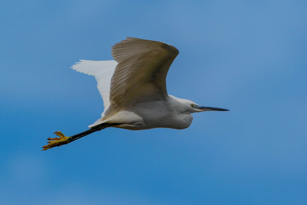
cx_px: 154
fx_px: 4076
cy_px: 102
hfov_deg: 4.3
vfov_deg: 2.9
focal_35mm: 478
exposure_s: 1/2500
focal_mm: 478
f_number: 6.3
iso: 160
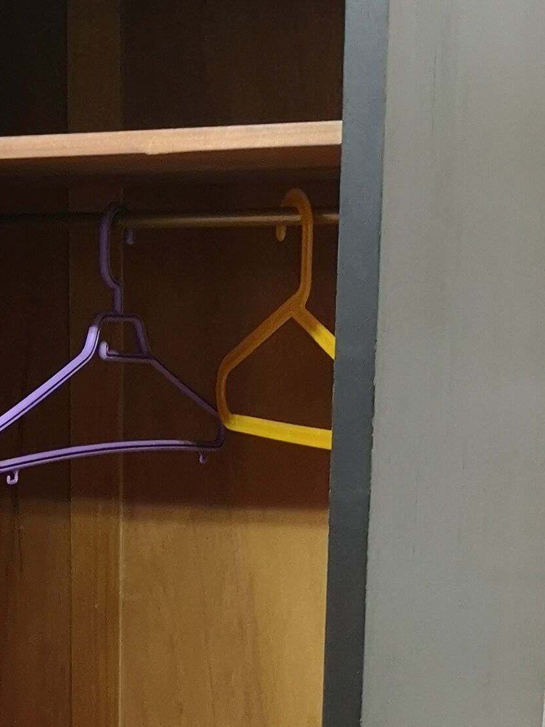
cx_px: 83
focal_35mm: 89
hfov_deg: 16.4
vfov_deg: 21.1
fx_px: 1869
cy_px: 768
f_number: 1.8
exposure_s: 1/25
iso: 400
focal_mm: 5.58
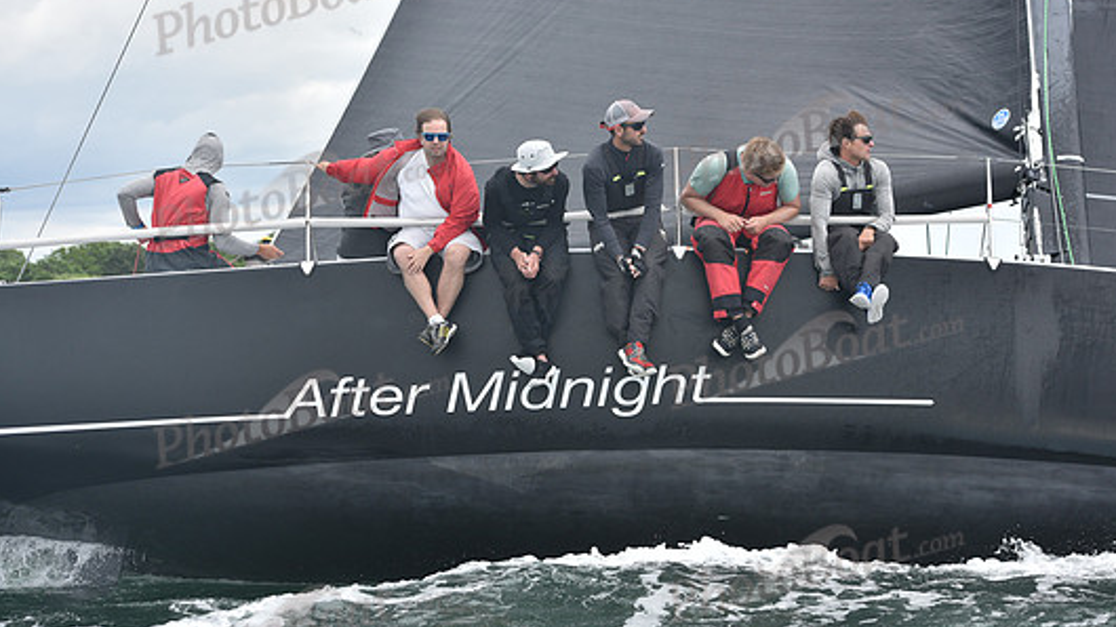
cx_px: 560
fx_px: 2781
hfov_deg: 22.7
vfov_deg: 12.9
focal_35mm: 94
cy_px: 275
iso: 250
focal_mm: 82
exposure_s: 1/1000
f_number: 4.5
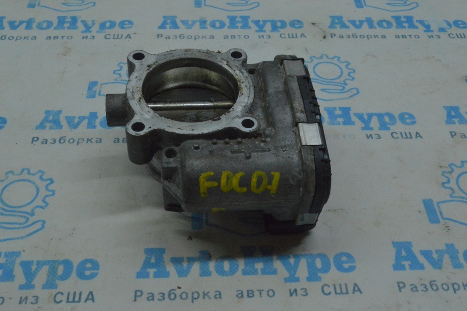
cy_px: 156
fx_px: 603
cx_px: 234
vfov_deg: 28.9
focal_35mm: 46
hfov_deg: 42.4
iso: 5000
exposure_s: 1/60
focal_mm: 31
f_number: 29
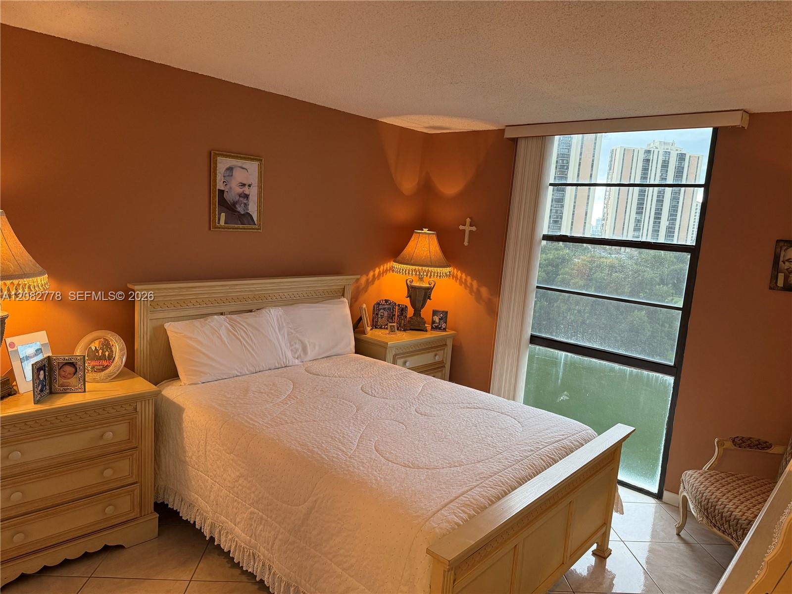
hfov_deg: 71.6
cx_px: 396
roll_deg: -4.1
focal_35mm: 24
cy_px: 297
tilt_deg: -8.1
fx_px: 549
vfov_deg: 56.8
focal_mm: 6.76
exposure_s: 1/120
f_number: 1.78
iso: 320
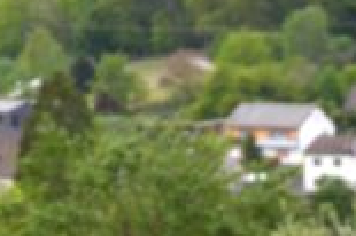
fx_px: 4118
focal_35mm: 417
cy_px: -54
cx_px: -201
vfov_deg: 3.3
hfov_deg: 4.9
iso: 800
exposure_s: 1/125
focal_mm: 75
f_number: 22
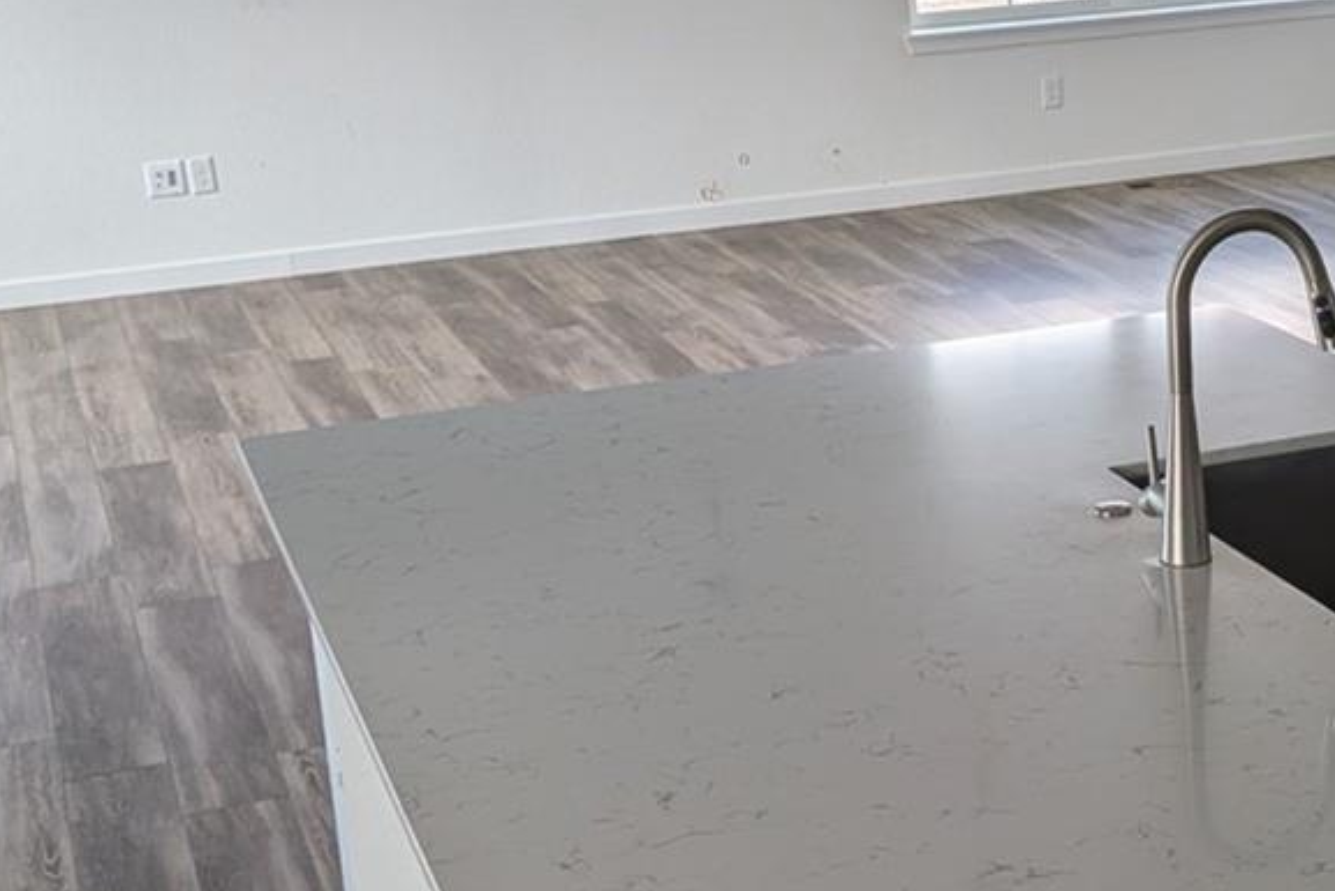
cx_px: 1113
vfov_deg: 19.7
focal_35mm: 69
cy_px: 375
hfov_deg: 28.5
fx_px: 2559
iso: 21
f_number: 1.68
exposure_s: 1/487
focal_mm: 6.9
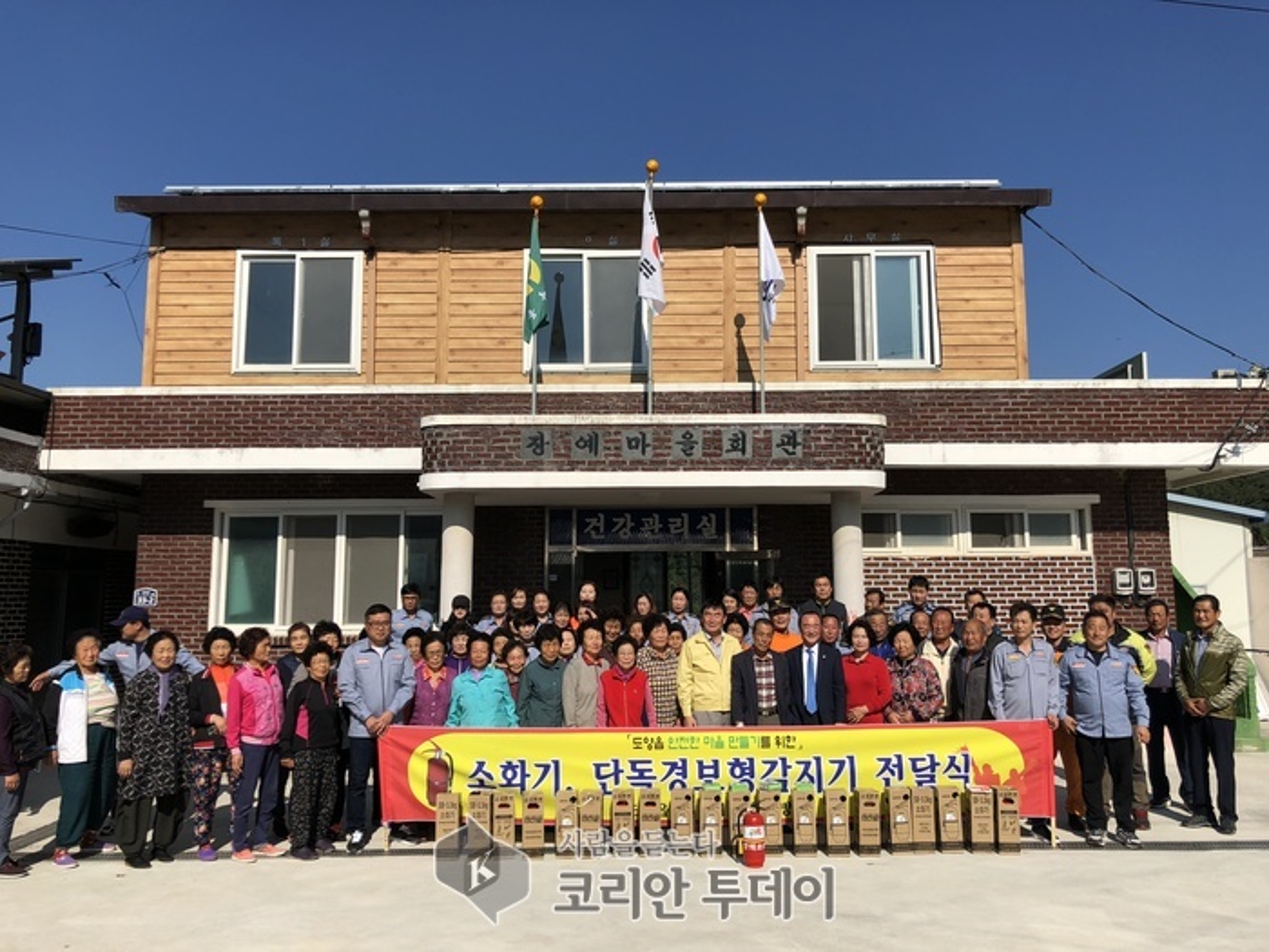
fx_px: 1026
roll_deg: +0.0
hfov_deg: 63.4
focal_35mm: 28
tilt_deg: +9.5
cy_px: 476
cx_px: 634
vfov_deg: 49.7
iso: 25
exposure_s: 1/3436
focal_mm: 4
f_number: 1.8
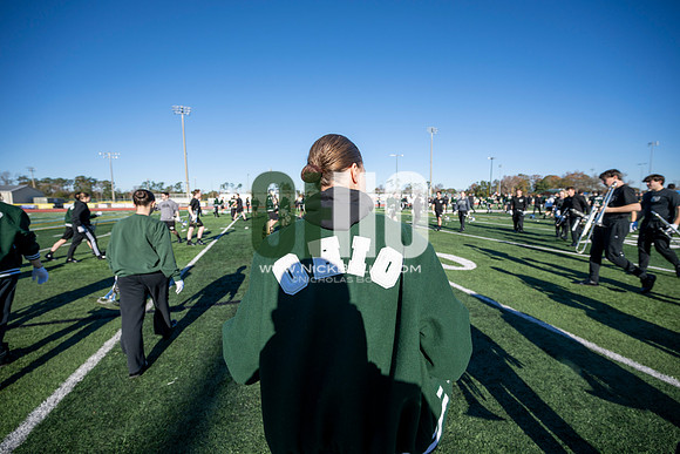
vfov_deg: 81.2
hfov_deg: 104.2
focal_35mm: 14
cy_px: 227
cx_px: 340
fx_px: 264
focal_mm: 14
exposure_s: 1/2000
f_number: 4
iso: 160
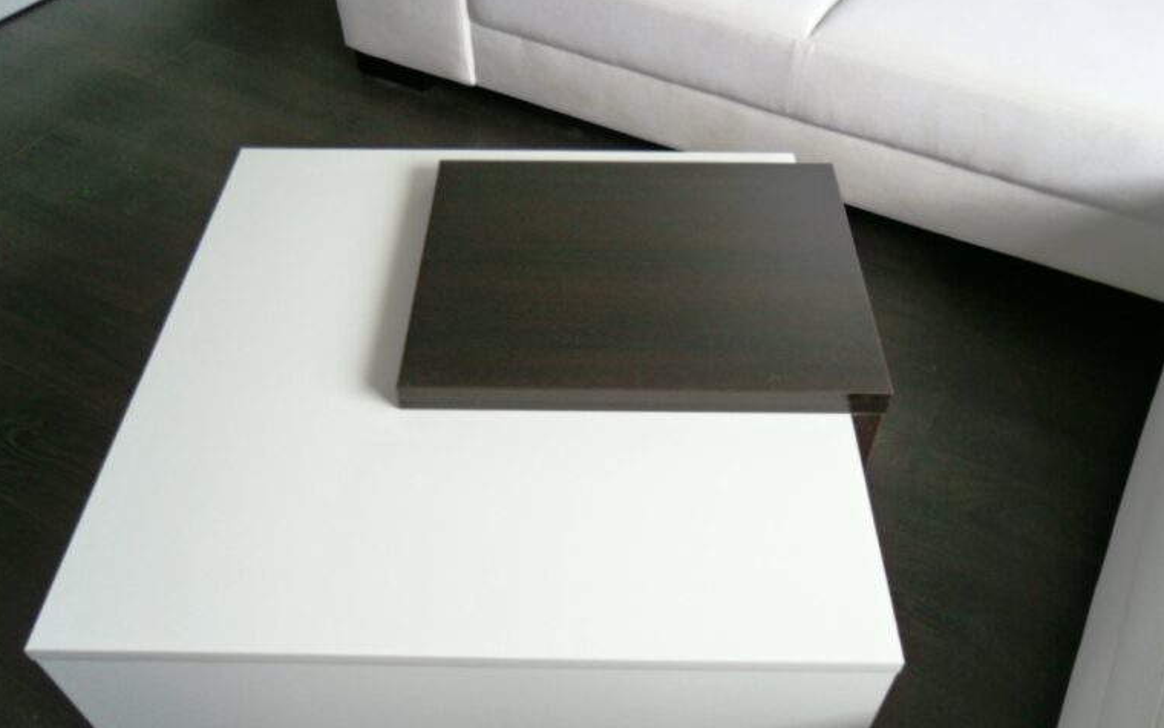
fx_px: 952
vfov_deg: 41.8
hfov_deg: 62.9
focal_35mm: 30
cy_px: 385
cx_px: 580
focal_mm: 5
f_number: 3.4
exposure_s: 1/45
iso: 80
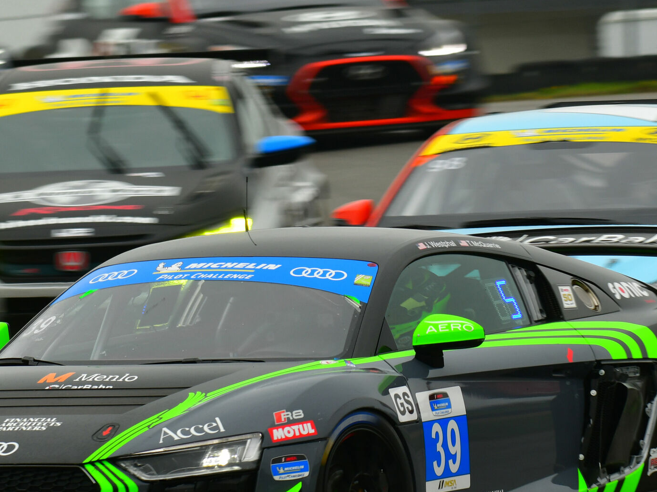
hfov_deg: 3.3
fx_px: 11443
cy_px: 173
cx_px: 370
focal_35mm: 603
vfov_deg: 2.5
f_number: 8
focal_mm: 200
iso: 100
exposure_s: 1/200
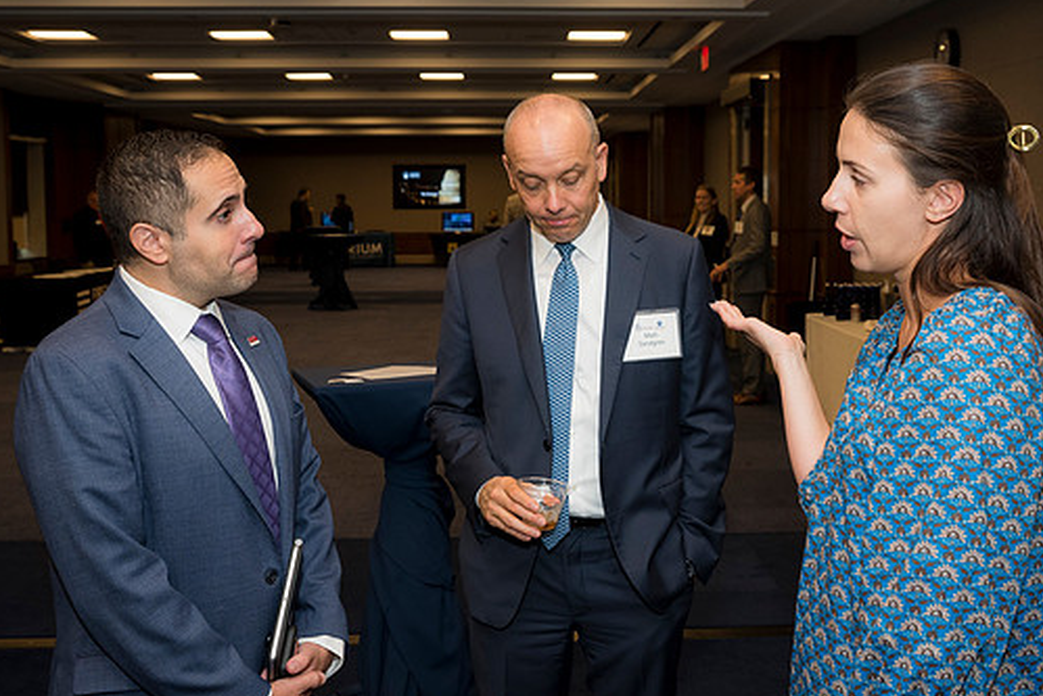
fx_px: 1043
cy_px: 361
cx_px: 546
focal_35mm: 36
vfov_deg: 36.9
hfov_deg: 53.1
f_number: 5
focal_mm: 31
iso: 800
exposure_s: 1/125
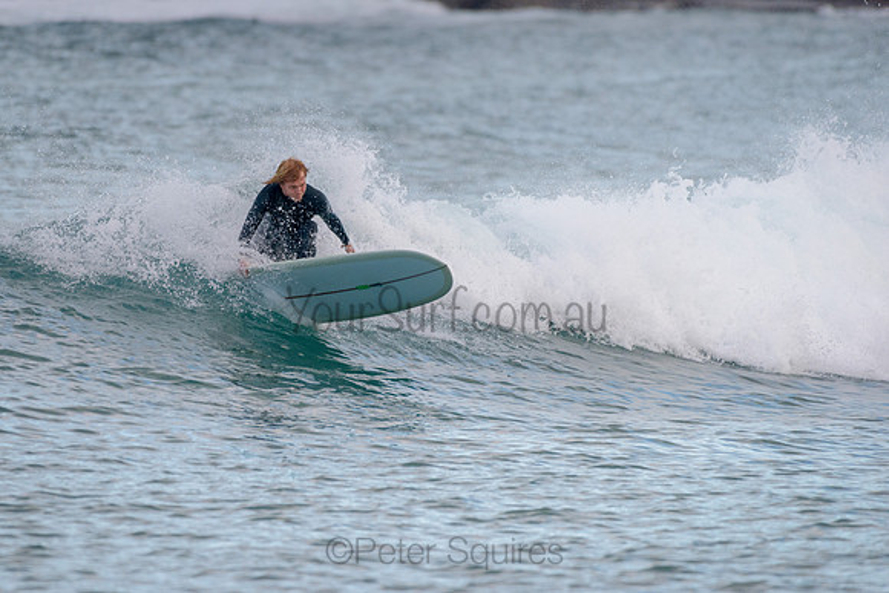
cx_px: 345
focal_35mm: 612
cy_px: 233
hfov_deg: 3.4
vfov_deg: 2.2
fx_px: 15112
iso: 720
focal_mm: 500
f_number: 5.6
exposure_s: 1/1250
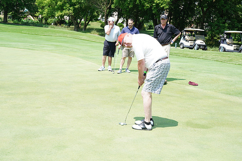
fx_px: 343
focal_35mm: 51
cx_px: 121
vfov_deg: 26.5
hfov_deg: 38.9
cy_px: 80
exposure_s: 1/200
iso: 250
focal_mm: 51
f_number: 9
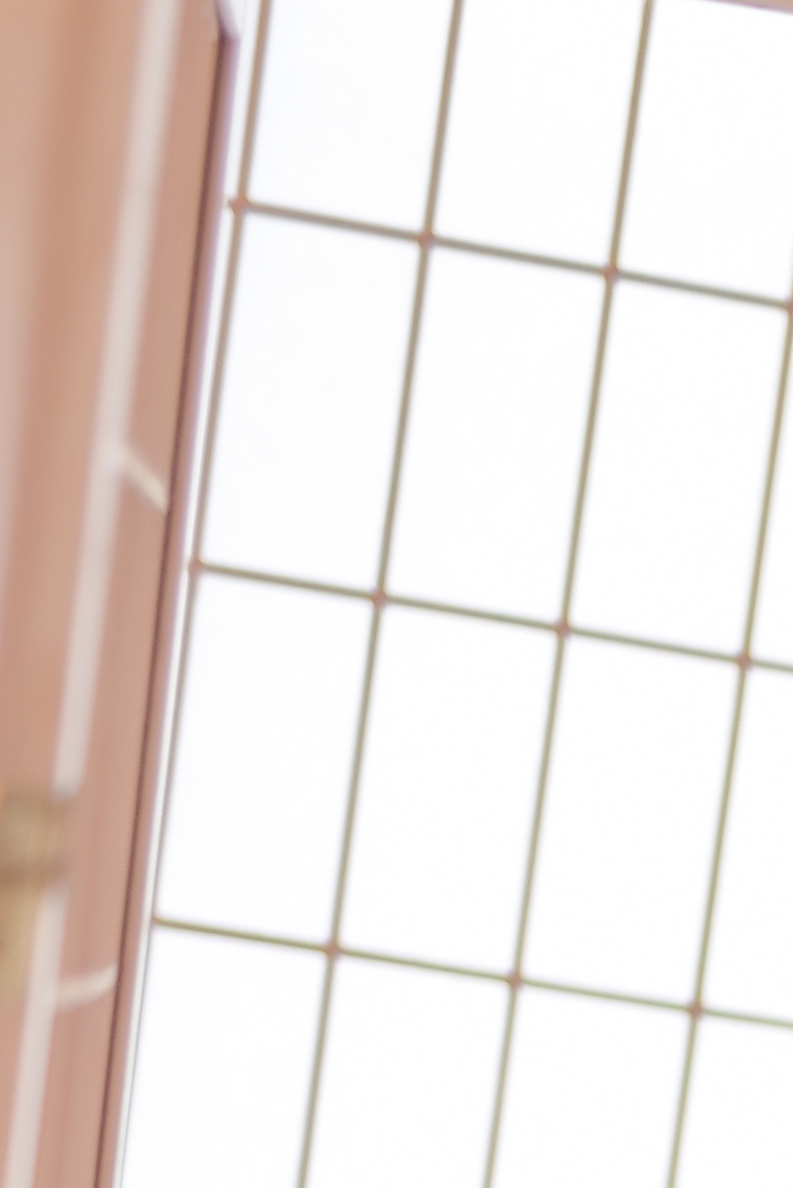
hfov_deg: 6.2
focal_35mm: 214
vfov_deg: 9.2
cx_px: 1592
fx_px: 7065
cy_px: 2145
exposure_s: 1/200
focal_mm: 50
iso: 200
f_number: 1.4
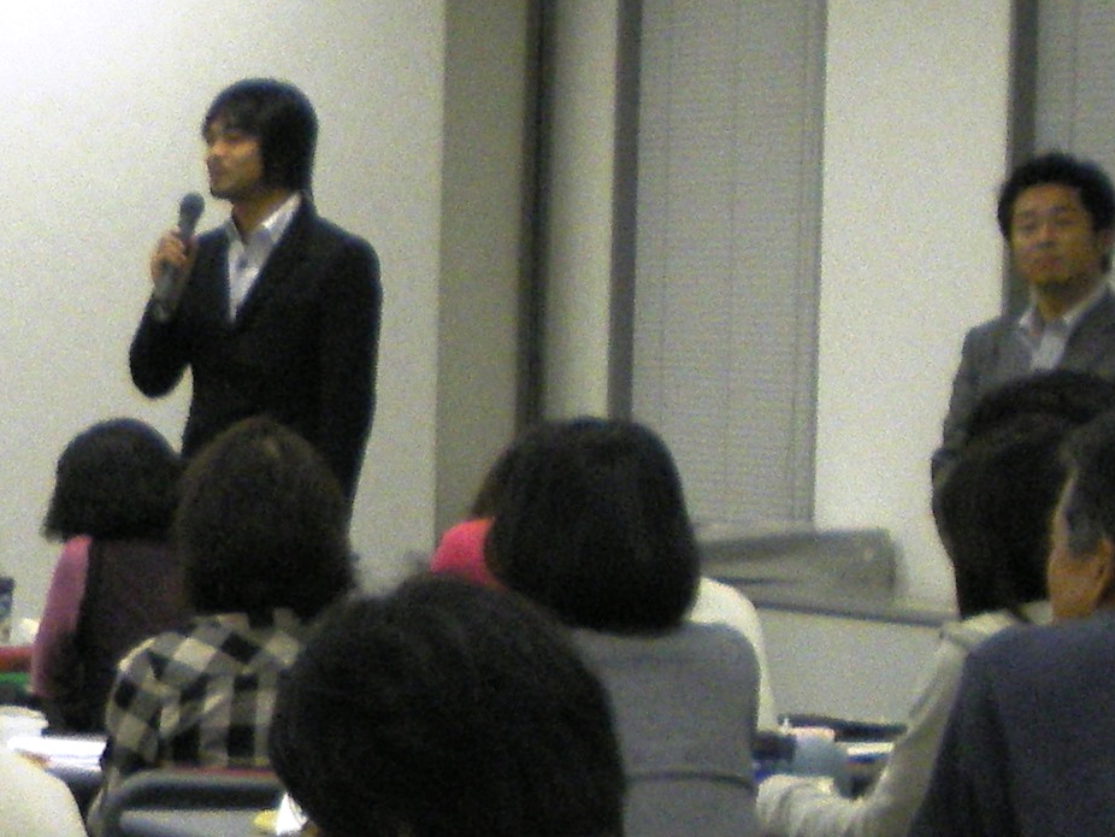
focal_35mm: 73
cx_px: 615
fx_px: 2352
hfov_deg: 26.7
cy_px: 276
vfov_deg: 20.1
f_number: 3.9
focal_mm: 9.3
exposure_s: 1/60
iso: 320
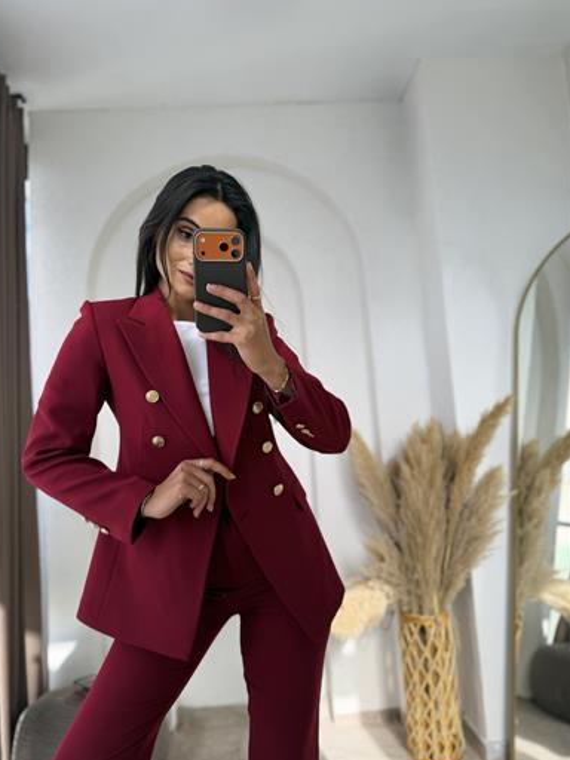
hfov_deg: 54.9
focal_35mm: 25
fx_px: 549
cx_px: 276
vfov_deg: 69.4
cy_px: 382
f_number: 1.78
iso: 64
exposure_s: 1/121
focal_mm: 6.76
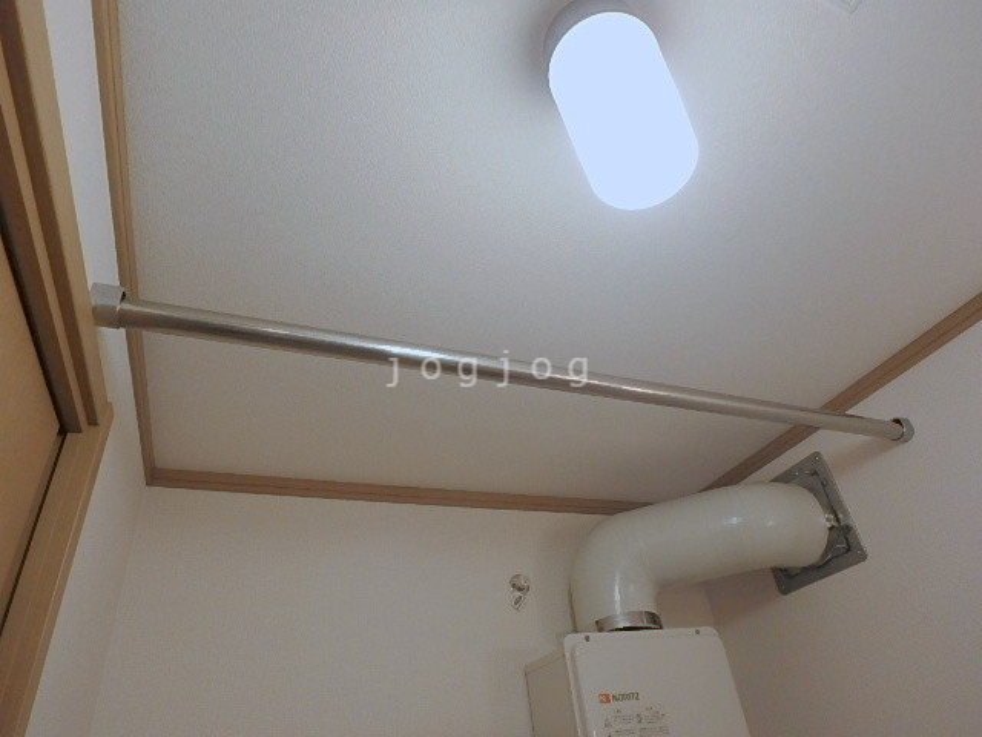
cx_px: 491
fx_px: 596
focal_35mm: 21
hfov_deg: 79.0
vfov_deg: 63.4
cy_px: 368
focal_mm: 3.7
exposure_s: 1/60
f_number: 3.5
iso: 160
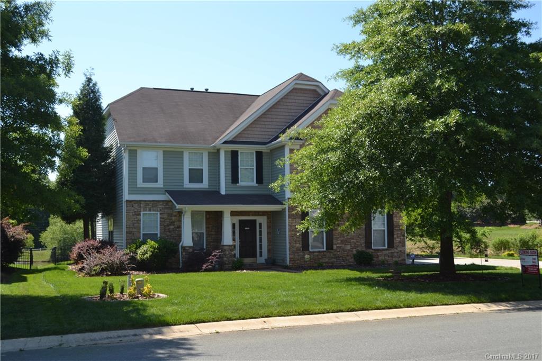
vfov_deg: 34.2
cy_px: 180
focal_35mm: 39
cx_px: 271
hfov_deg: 49.6
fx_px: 587
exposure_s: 1/200
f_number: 7.1
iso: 100
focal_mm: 26
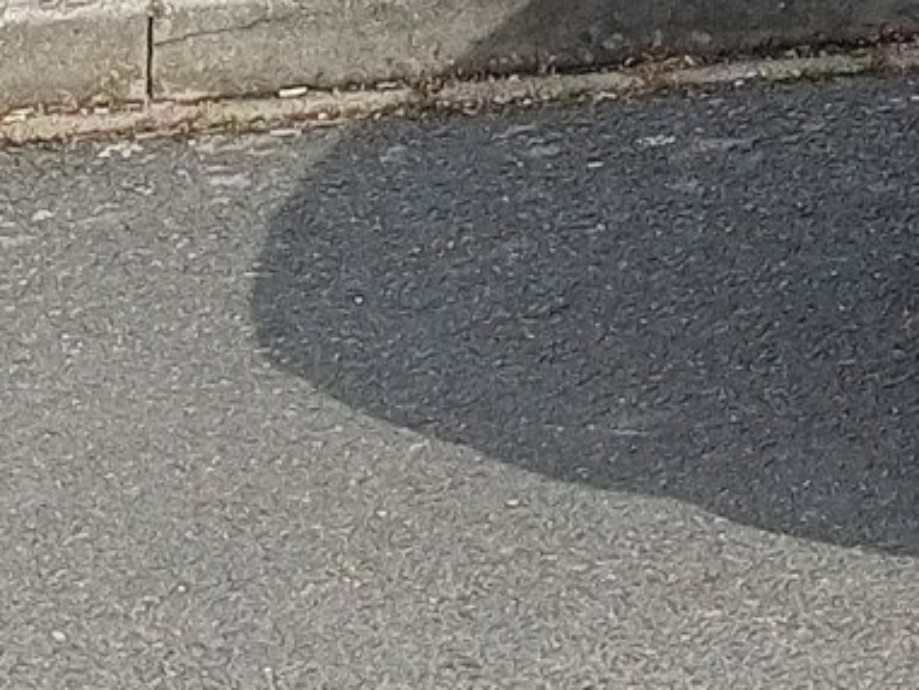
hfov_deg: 10.2
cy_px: -1086
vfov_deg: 8.0
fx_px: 4462
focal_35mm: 168
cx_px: 2224
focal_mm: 4.69
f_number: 1.79
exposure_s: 1/624
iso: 106
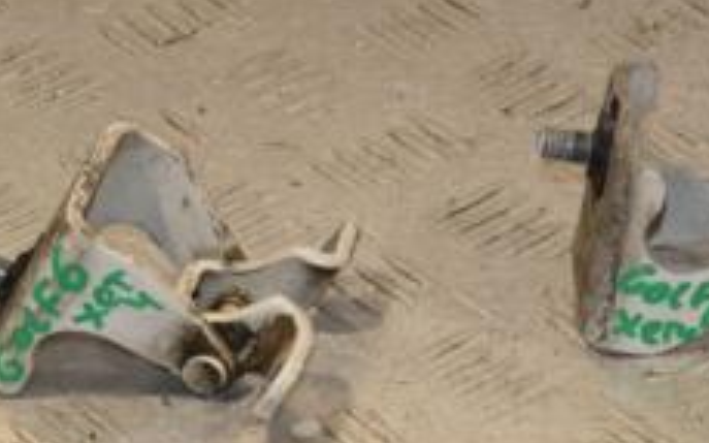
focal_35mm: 232
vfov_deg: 5.7
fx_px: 4482
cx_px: 567
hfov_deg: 9.0
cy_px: 158
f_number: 9
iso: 800
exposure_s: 1/200
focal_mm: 58
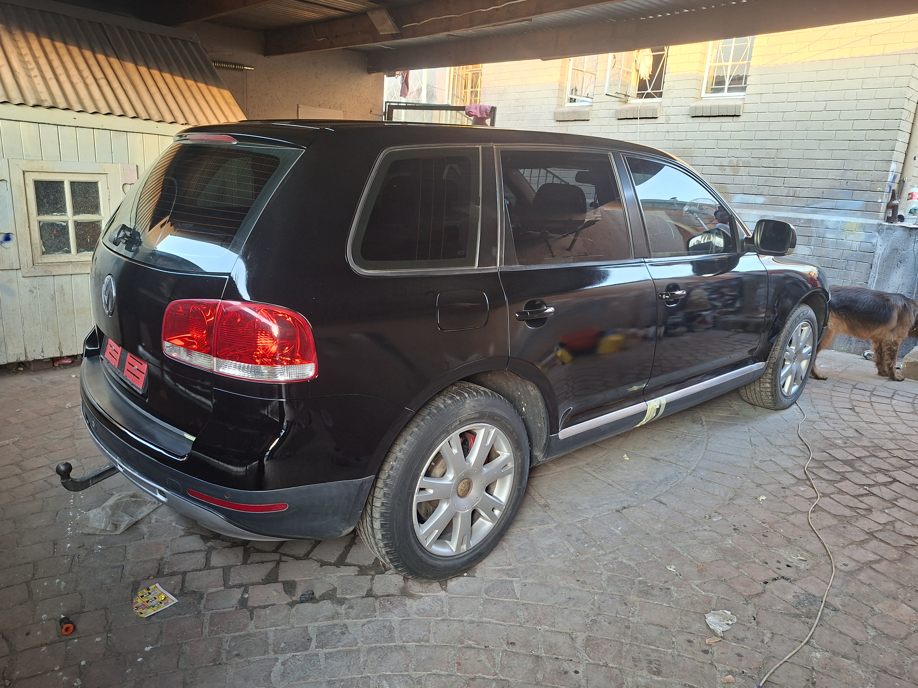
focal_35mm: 23
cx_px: 459
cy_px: 344
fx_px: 610
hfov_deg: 73.9
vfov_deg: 58.9
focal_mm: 5.54
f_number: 1.8
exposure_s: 1/50
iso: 200
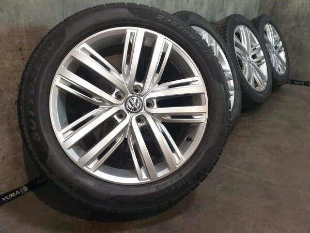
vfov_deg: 53.1
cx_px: 155
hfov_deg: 67.3
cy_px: 116
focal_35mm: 26
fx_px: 233
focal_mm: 4.3
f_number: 2.4
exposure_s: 1/33
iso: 320
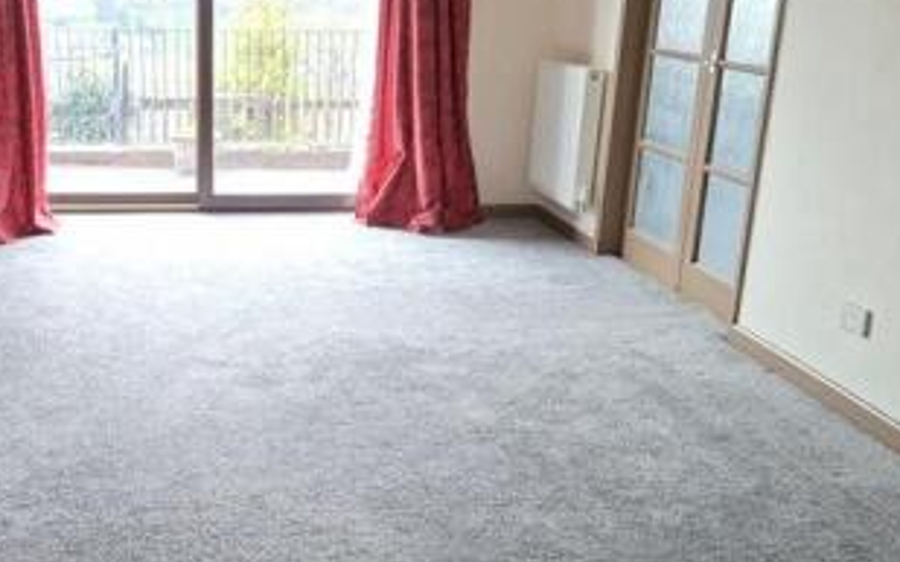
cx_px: 226
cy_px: 336
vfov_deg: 27.9
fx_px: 1128
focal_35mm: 46
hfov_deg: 42.2
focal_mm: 5.54
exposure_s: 1/50
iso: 160
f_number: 1.8
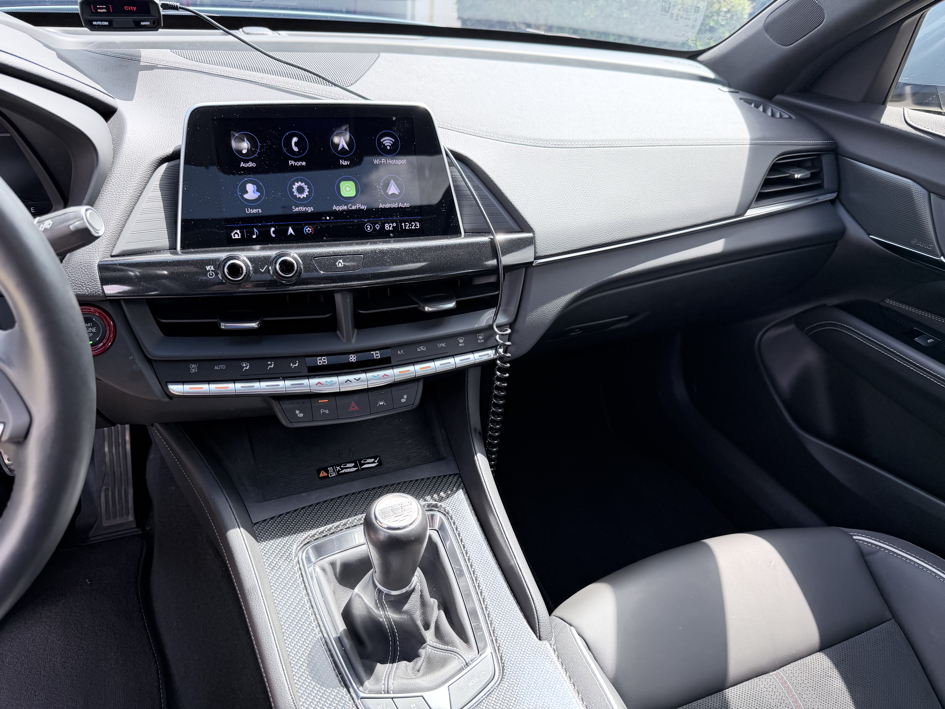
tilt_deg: -28.2
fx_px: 655
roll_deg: -4.1
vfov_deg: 56.8
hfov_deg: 71.6
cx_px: 472
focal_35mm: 24
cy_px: 354
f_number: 1.78
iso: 80
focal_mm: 6.76
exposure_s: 1/295
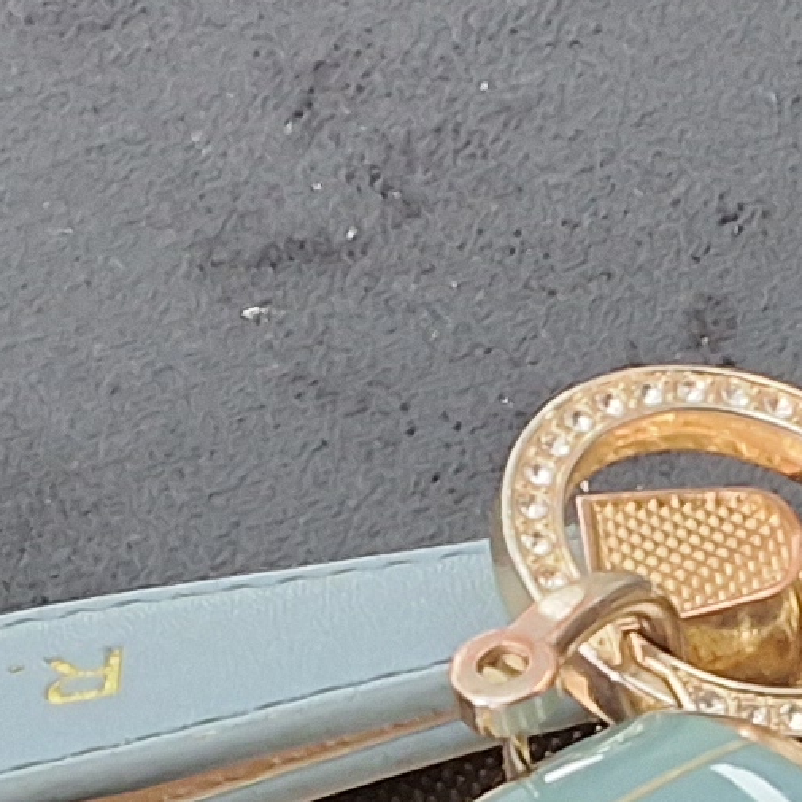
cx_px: 756
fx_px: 4194
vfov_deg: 10.8
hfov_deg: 10.8
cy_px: 754
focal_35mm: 160
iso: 125
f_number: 1.9
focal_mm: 2.91
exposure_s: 1/40
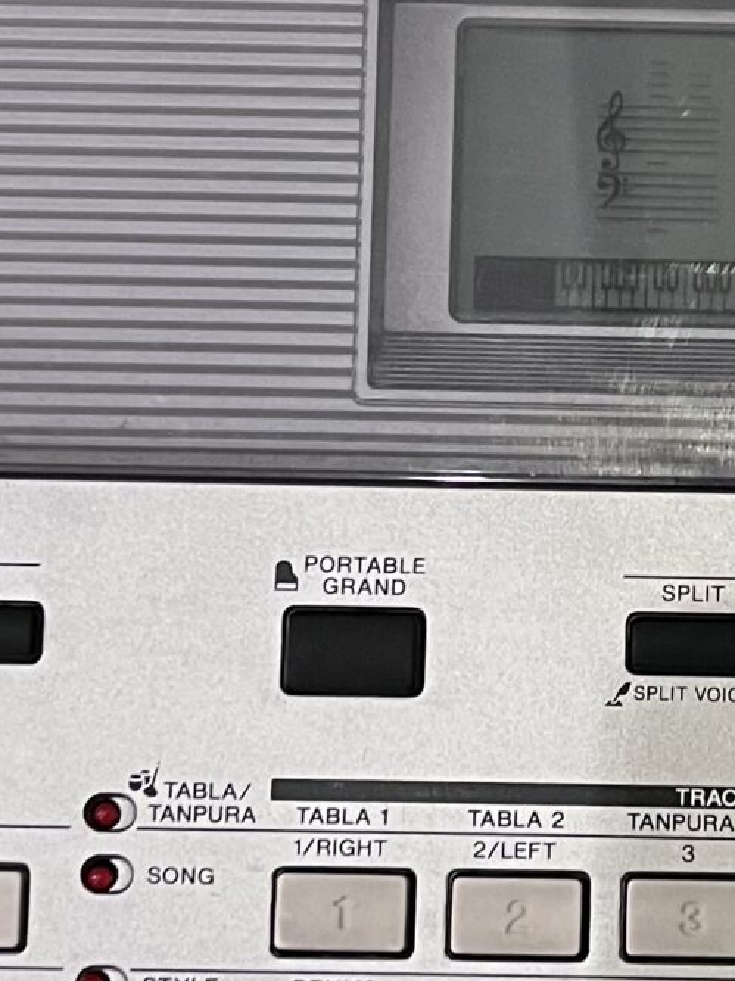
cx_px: 732
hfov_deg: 14.5
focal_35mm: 100
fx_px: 2833
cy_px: 510
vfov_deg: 19.6
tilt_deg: -68.9
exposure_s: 1/33
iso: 400
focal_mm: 5.1
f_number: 1.6
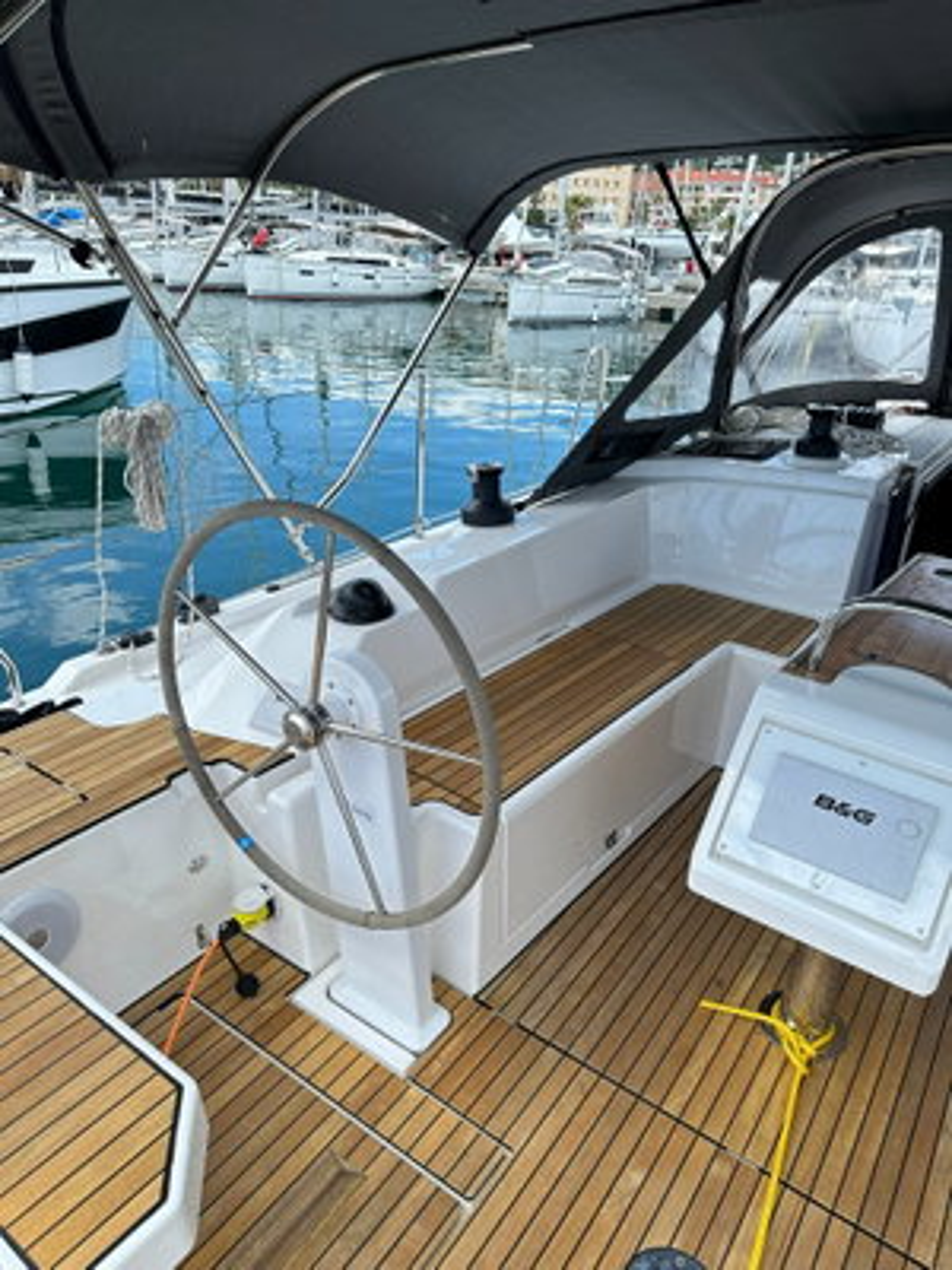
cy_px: 635
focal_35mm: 24
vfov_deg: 71.6
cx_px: 476
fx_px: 880
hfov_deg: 56.8
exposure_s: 1/1562
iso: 80
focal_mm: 6.86
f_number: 1.78
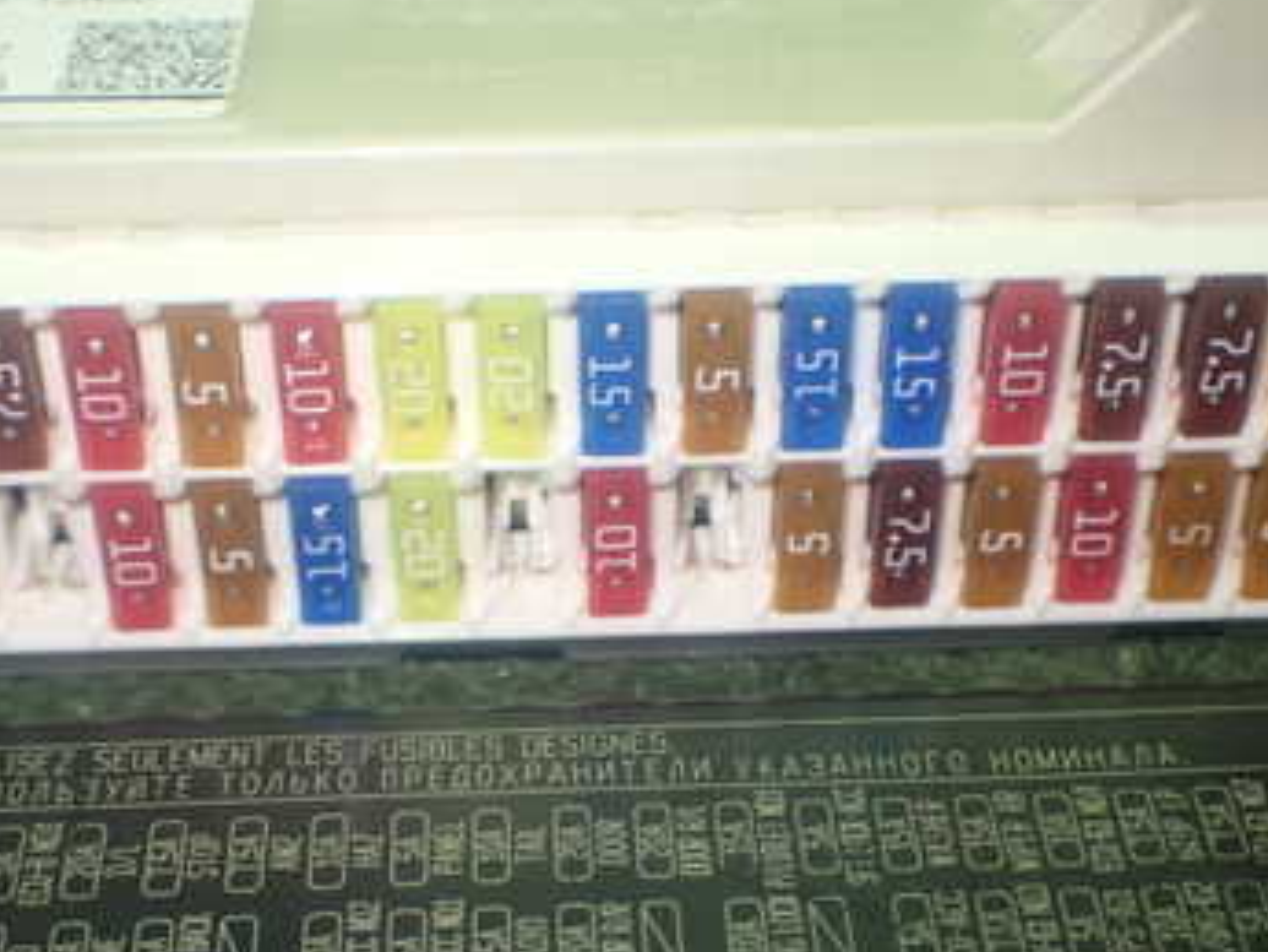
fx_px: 2418
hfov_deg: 29.4
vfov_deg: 22.1
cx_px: 562
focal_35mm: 66
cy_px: 709
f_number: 2.7
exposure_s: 1/40
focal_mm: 6.83
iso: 320
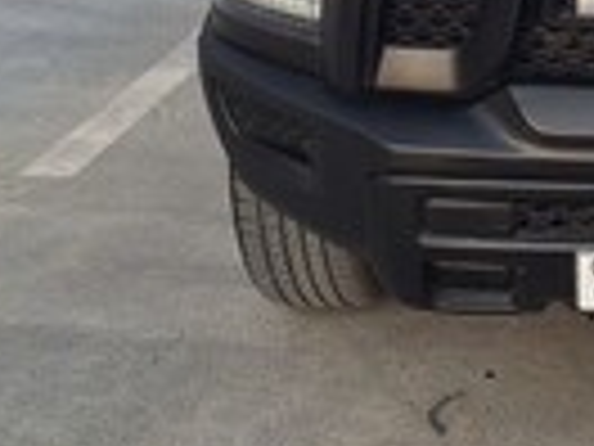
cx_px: 655
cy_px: -153
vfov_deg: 18.6
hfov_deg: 24.8
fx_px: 1253
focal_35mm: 73
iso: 40
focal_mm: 5.54
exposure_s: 1/591
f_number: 1.8
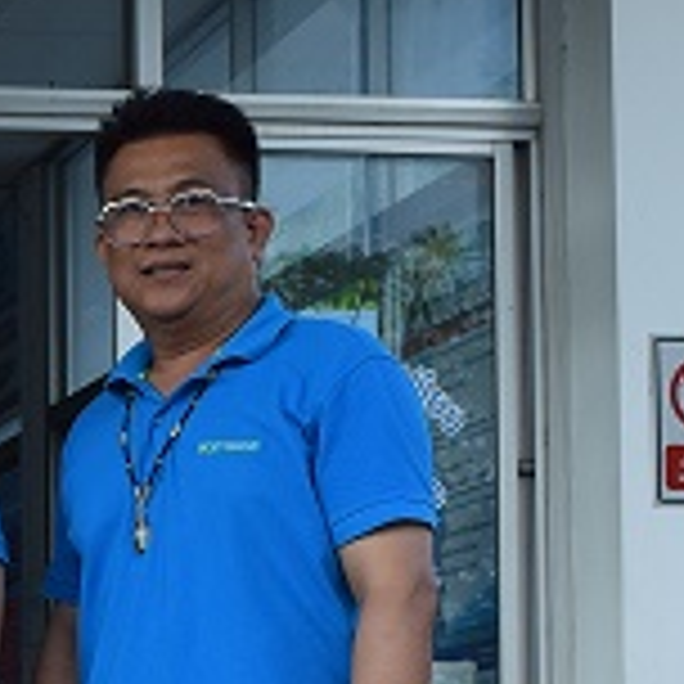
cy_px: 734
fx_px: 3085
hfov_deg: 11.6
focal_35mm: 138
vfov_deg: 12.5
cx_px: -572
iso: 400
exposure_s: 1/250
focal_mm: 22
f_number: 8
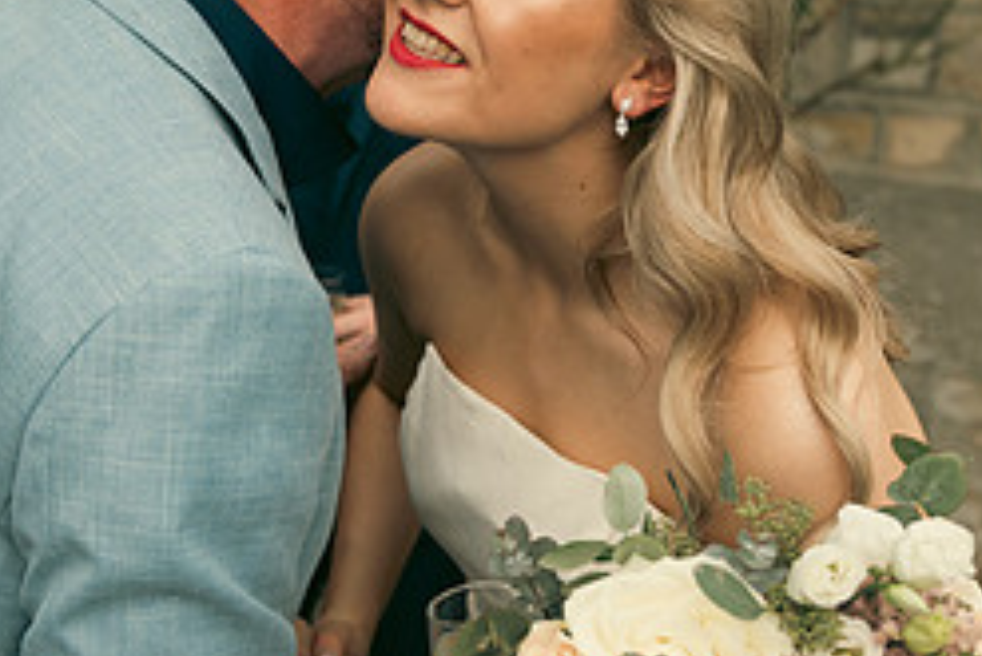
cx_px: 378
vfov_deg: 18.1
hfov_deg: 26.9
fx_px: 2047
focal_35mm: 75
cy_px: 149
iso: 100
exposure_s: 1/1250
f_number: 3.5
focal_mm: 32
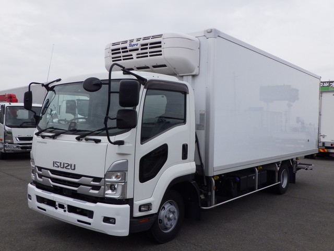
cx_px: 167
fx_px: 328
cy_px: 126
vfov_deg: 41.8
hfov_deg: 54.0
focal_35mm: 34
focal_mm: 6.1
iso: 250
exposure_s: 1/1250
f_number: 4.6
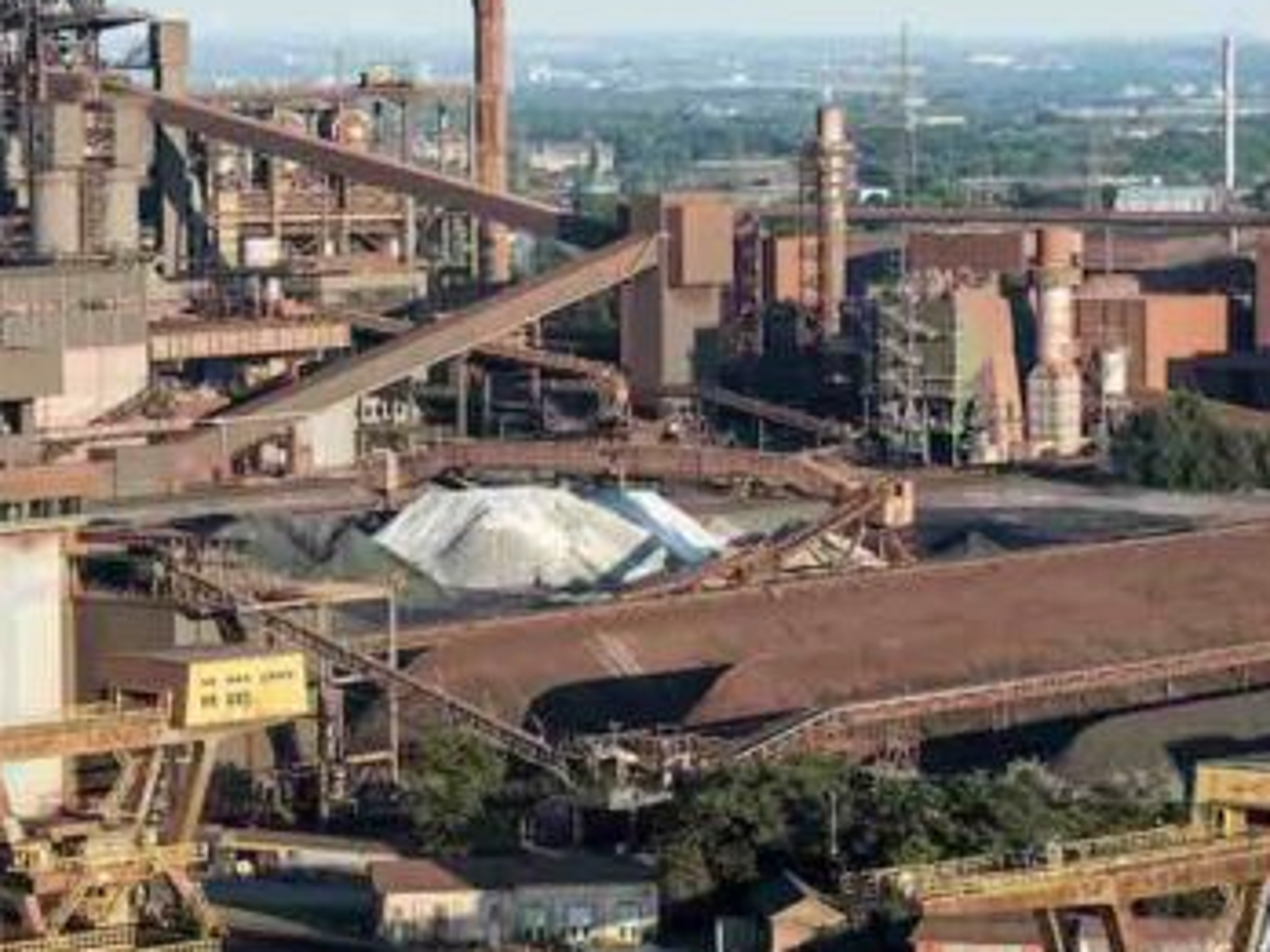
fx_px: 5833
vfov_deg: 9.3
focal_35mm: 159
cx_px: 0
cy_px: 471
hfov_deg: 12.3
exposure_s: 1/180
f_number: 4.8
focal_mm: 75
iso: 125
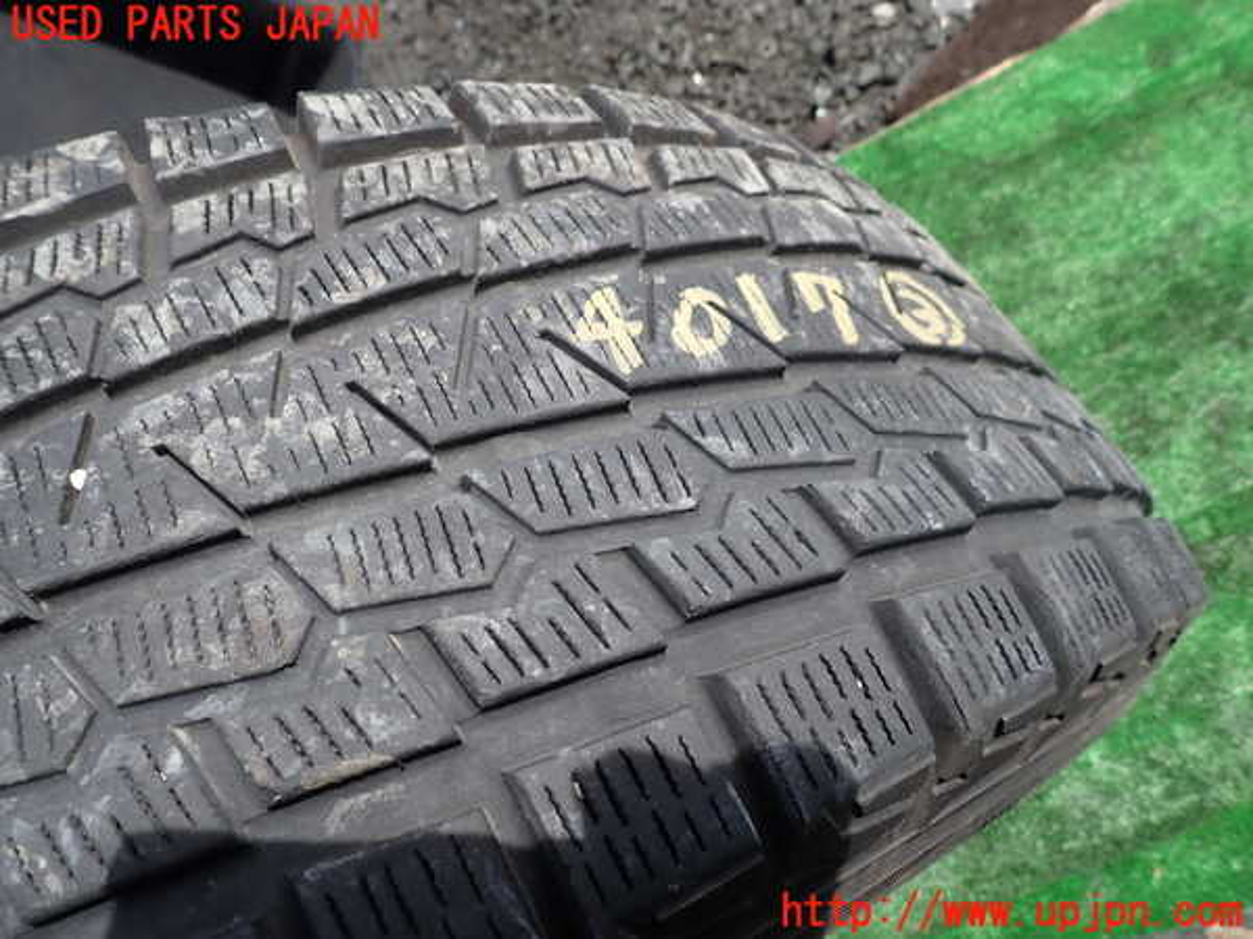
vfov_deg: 54.9
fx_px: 905
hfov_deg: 69.4
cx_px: 626
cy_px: 470
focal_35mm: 25
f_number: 2.8
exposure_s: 1/640
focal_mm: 4.5
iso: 100
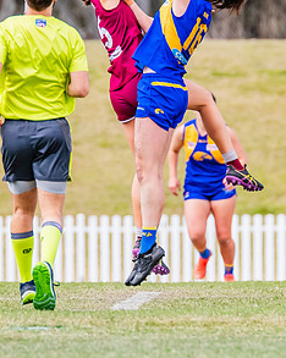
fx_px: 13176
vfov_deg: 1.6
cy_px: 44
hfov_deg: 1.2
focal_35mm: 1244
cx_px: 156
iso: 800
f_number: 5.6
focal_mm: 420
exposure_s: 1/1600
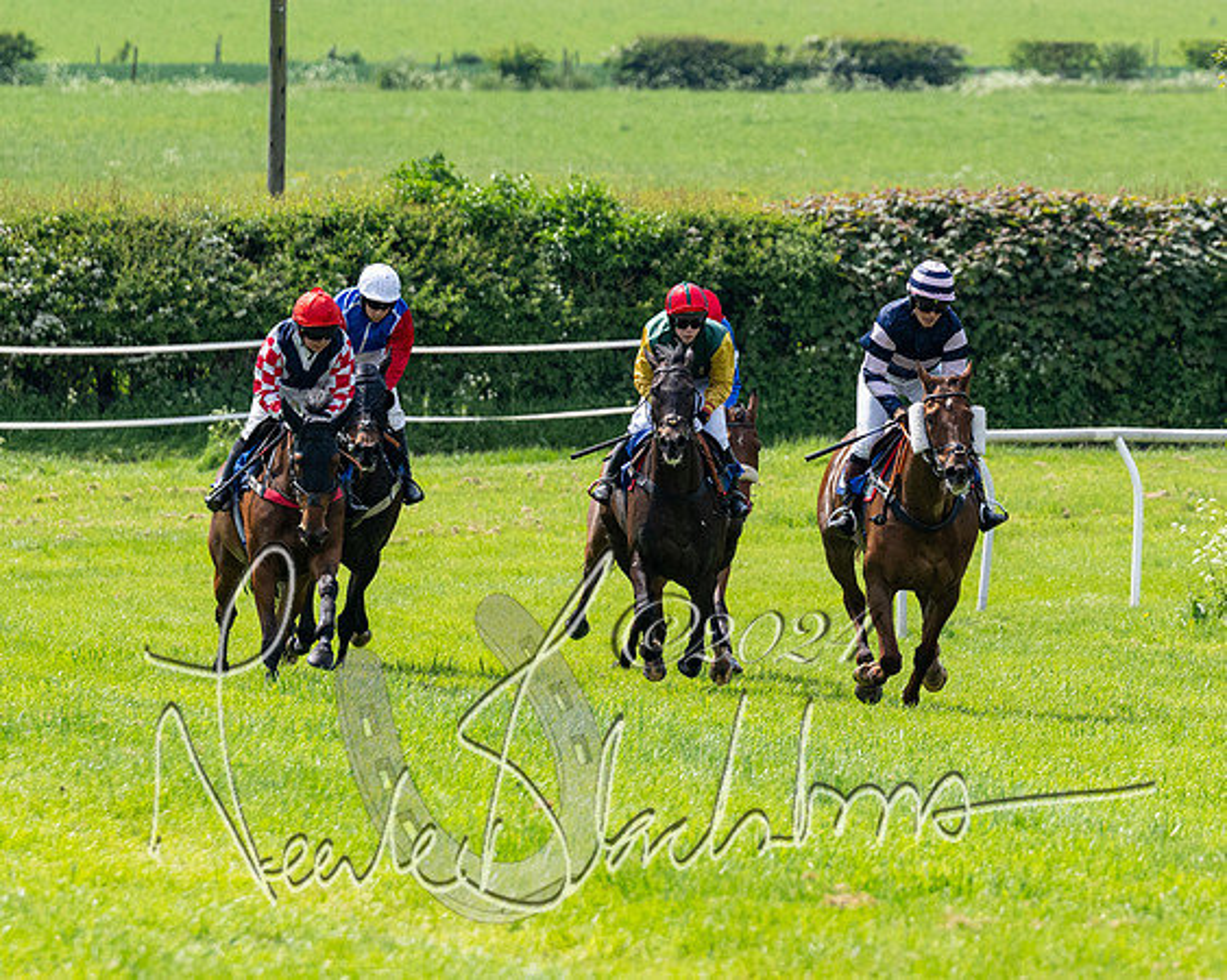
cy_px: 489
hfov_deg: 4.7
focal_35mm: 412
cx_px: 879
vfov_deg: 3.8
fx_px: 14943
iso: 400
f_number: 4
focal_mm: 165
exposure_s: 1/4000
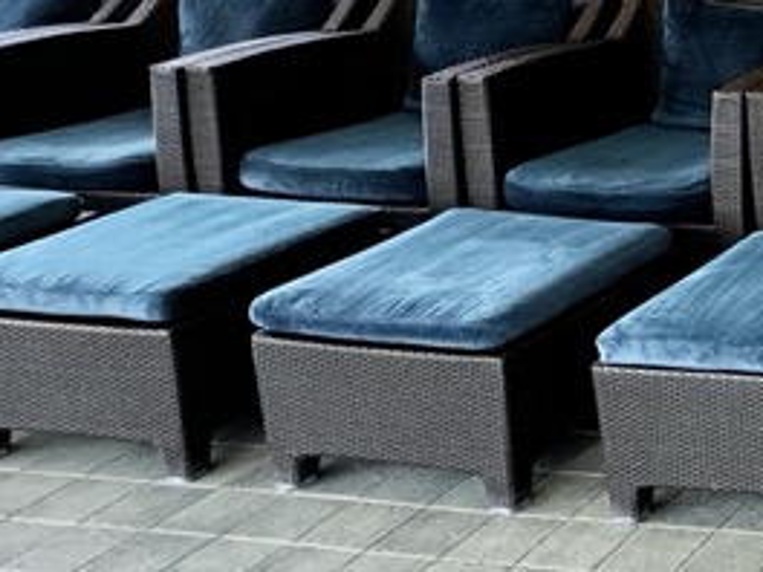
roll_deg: +0.3
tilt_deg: -8.8
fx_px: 1499
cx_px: 1384
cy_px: -95
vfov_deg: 20.4
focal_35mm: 68
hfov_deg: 20.2
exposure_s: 1/120
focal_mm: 2.22
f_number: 2.2
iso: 320
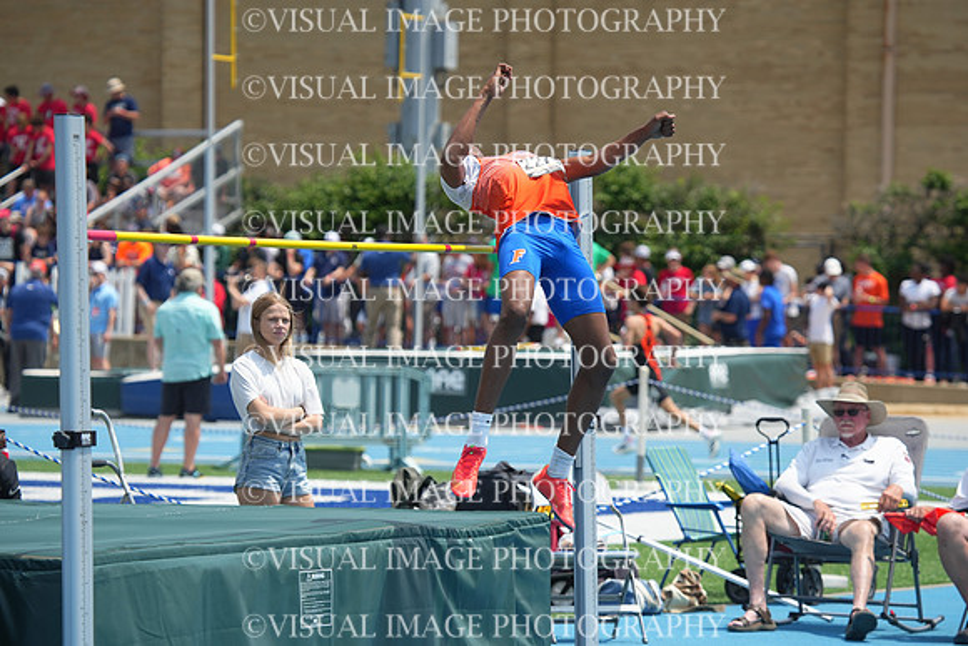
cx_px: 484
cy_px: 323
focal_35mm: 220
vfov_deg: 6.2
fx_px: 5917
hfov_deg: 9.4
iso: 400
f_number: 5.6
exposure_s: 1/2000
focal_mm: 220
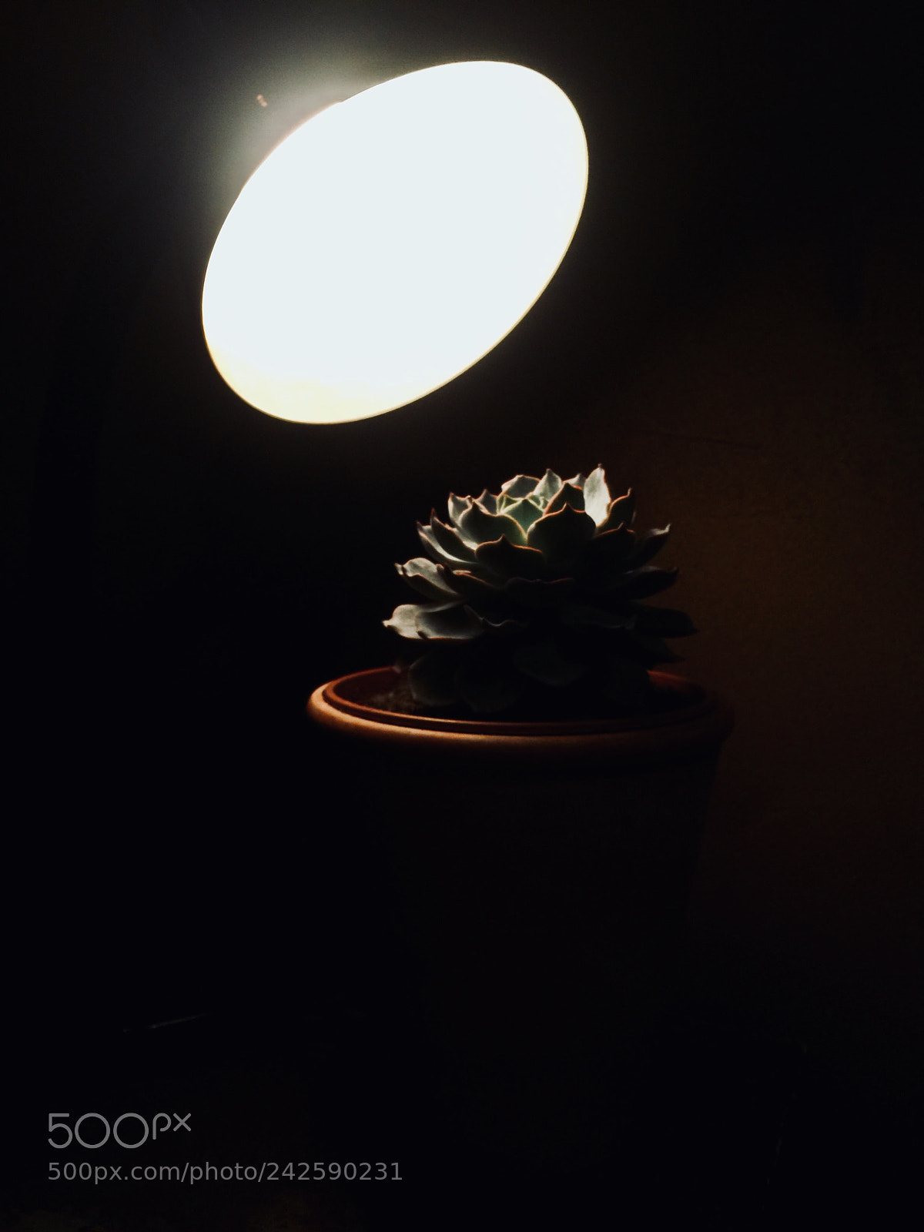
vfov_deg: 61.7
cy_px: 616
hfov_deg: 48.2
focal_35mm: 29
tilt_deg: -5.9
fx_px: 1032
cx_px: 462
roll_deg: -0.6
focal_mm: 4.15
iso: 80
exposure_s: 1/33
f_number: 2.2
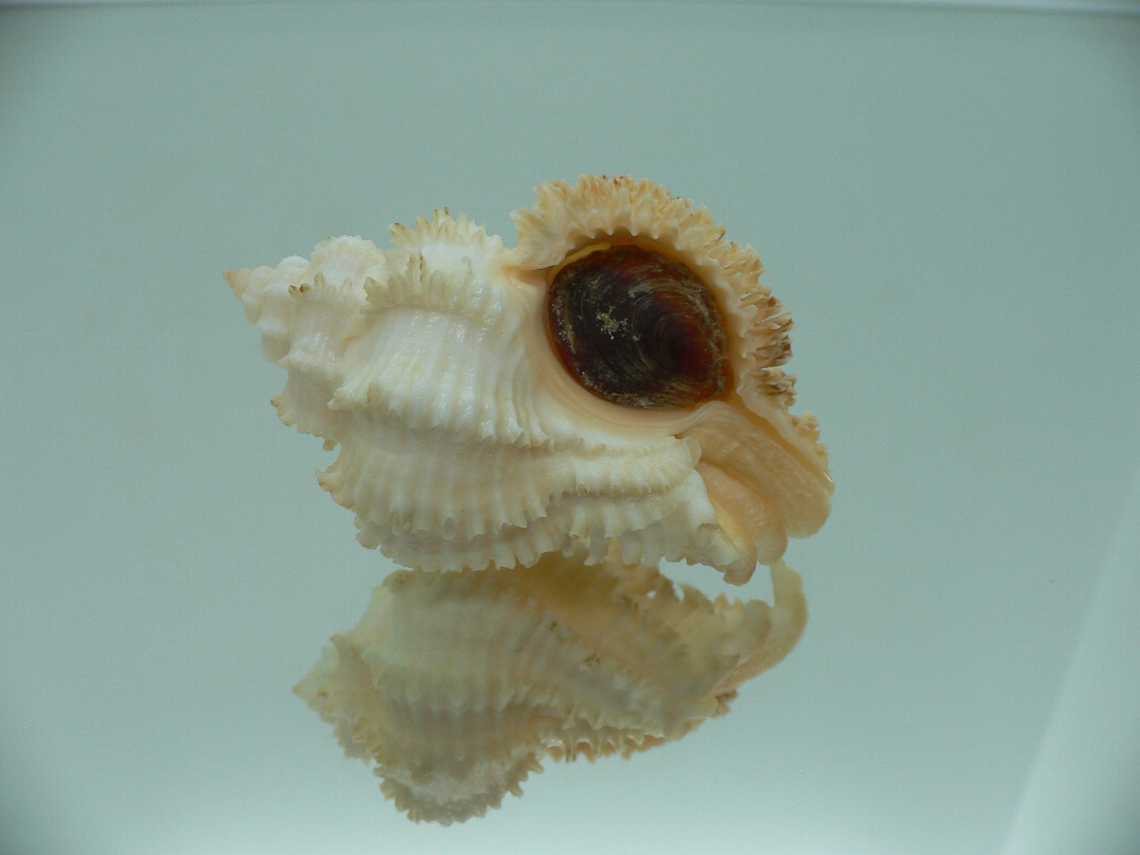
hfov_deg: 52.6
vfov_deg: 40.7
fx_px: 1153
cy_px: 428
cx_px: 570
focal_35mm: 35
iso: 80
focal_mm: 4.6
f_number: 2.8
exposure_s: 1/60
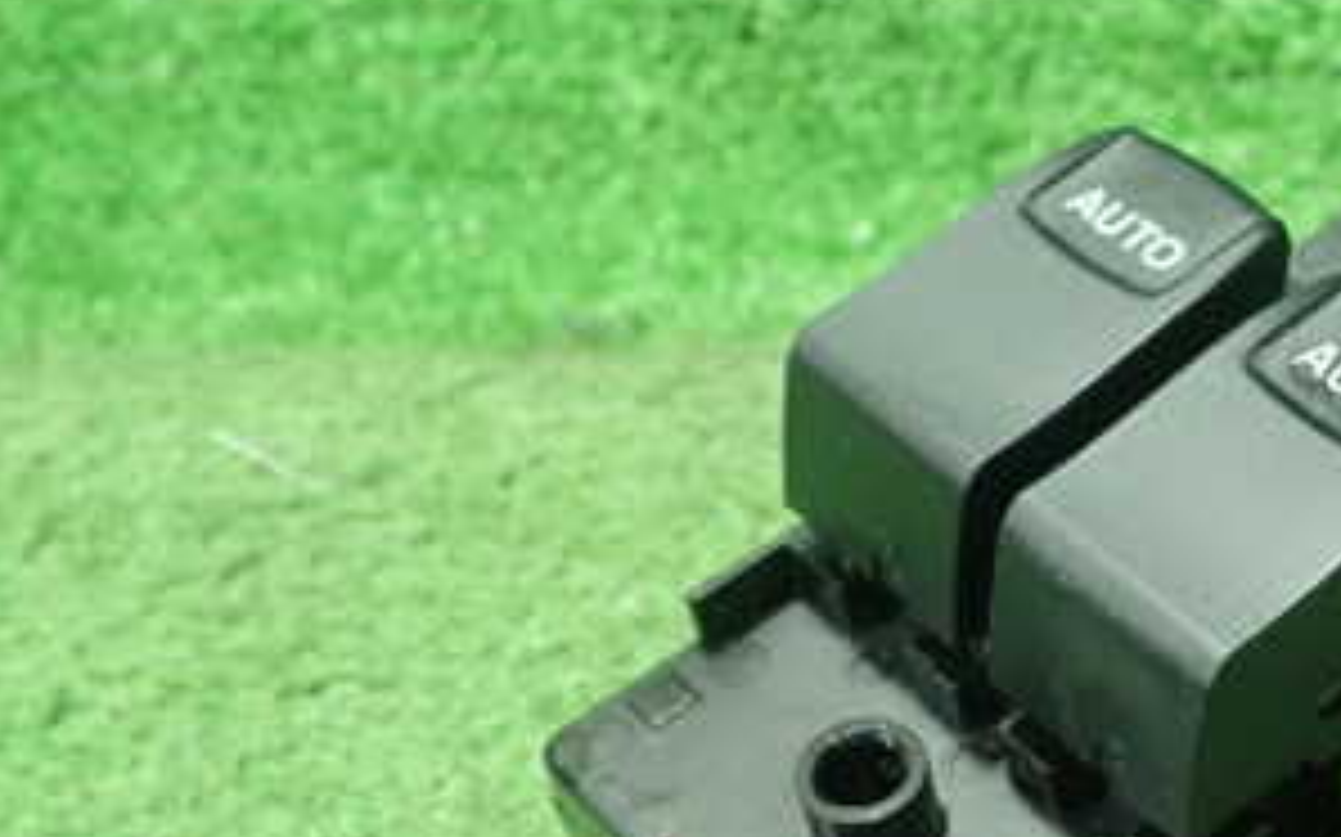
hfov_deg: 30.3
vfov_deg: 20.3
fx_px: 2338
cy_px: 513
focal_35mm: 64
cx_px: 1264
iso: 800
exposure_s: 1/100
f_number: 2.3
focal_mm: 5.5
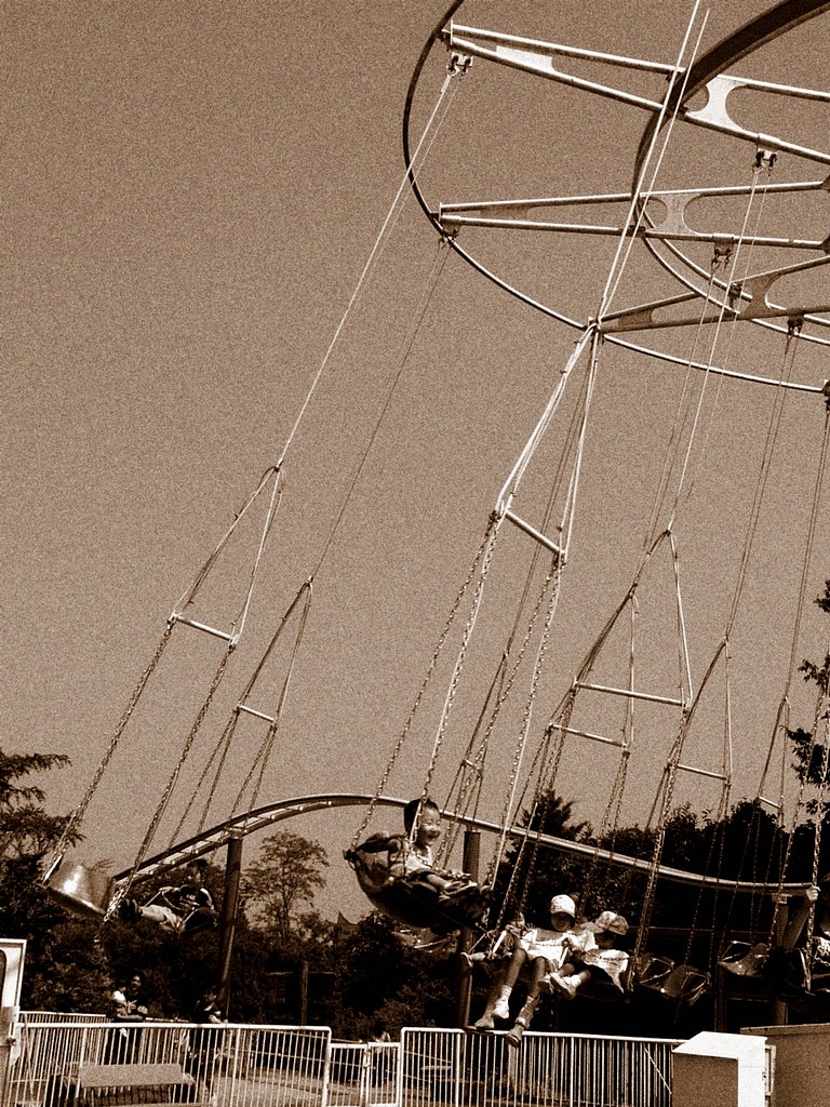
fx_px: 1854
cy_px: 554
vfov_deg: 33.2
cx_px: 415
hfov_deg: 25.2
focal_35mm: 58
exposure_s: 1/500
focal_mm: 7.7
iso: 50
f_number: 5.6
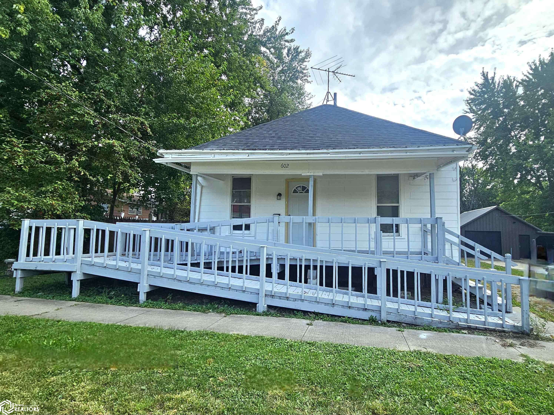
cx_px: 277
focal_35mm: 13
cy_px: 208
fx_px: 208
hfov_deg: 106.2
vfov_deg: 89.9
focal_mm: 2.2
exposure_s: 1/909
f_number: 2.2
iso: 50
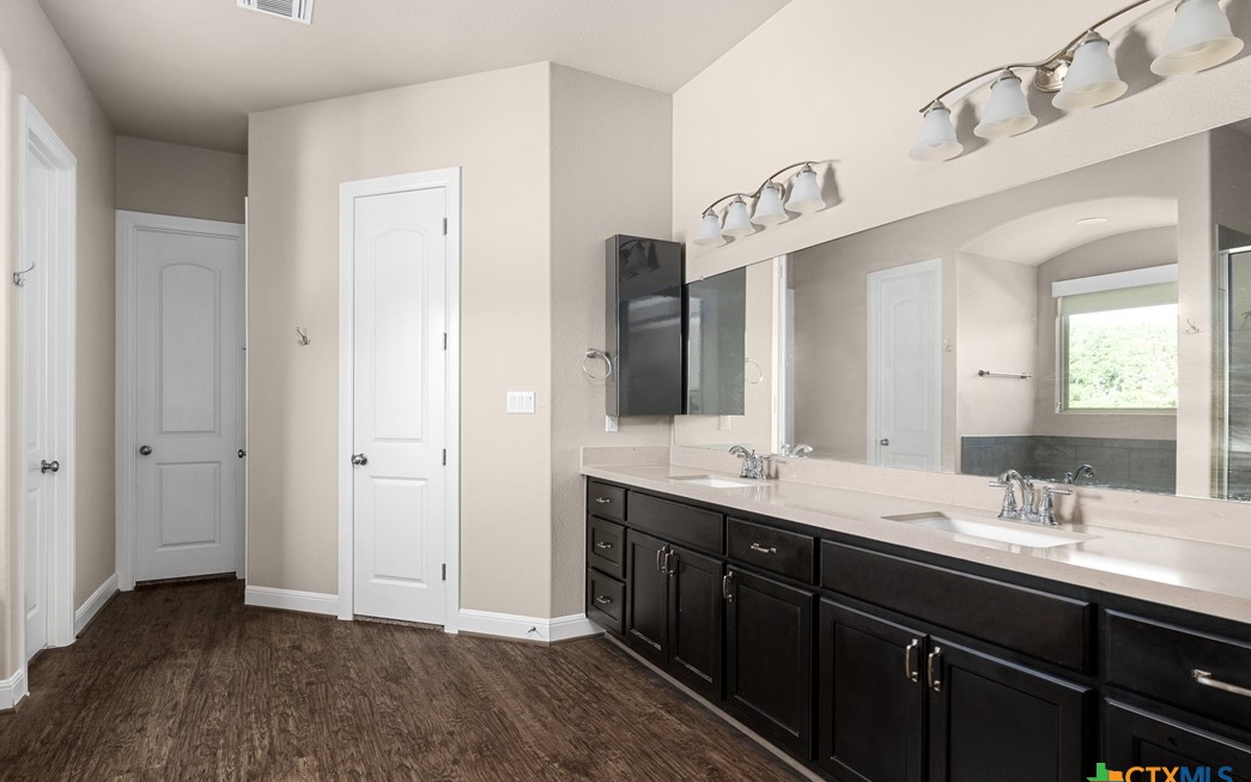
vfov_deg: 65.0
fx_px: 614
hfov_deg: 91.1
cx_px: 612
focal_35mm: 18
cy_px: 388
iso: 400
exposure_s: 1/30
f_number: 8
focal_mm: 17
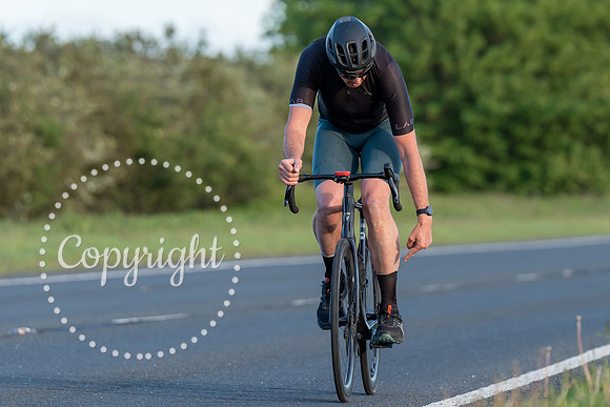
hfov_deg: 6.3
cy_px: 75
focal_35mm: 326
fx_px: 5522
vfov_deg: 4.2
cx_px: 375
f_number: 3.5
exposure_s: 1/1000
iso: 500
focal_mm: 200
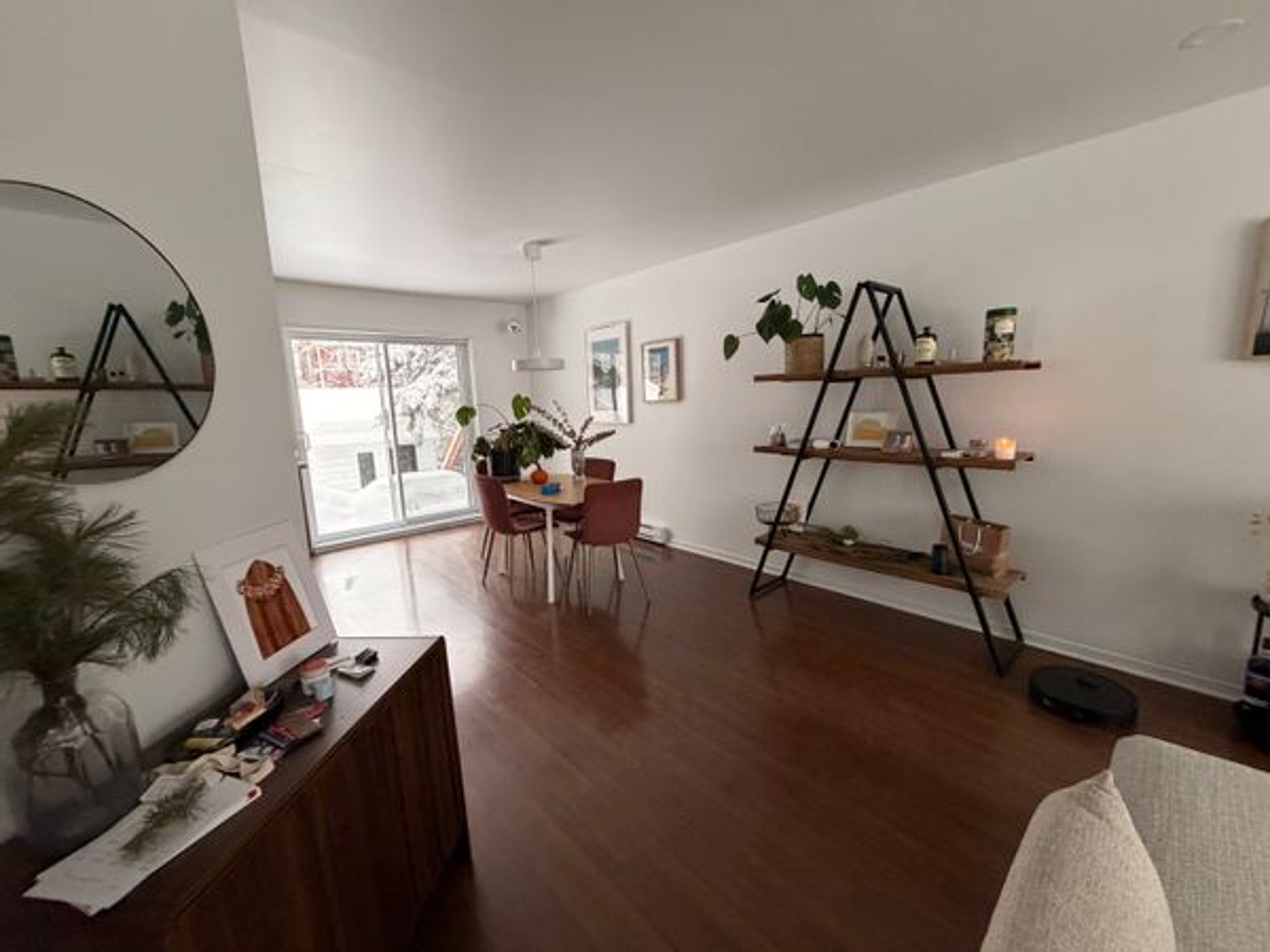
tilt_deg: -8.6
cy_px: 476
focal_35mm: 14
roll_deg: +2.4
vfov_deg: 85.7
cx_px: 635
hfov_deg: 102.1
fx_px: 514
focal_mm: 2.22
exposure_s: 1/60
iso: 400
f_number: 2.2
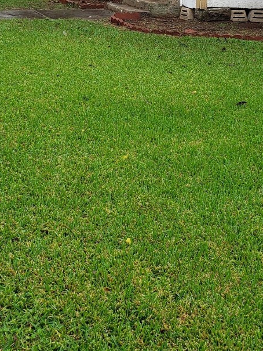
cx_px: 127
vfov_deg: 28.4
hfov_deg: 22.3
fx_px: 668
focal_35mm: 66
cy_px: 43
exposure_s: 1/151
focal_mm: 4.3
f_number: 2.4
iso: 50
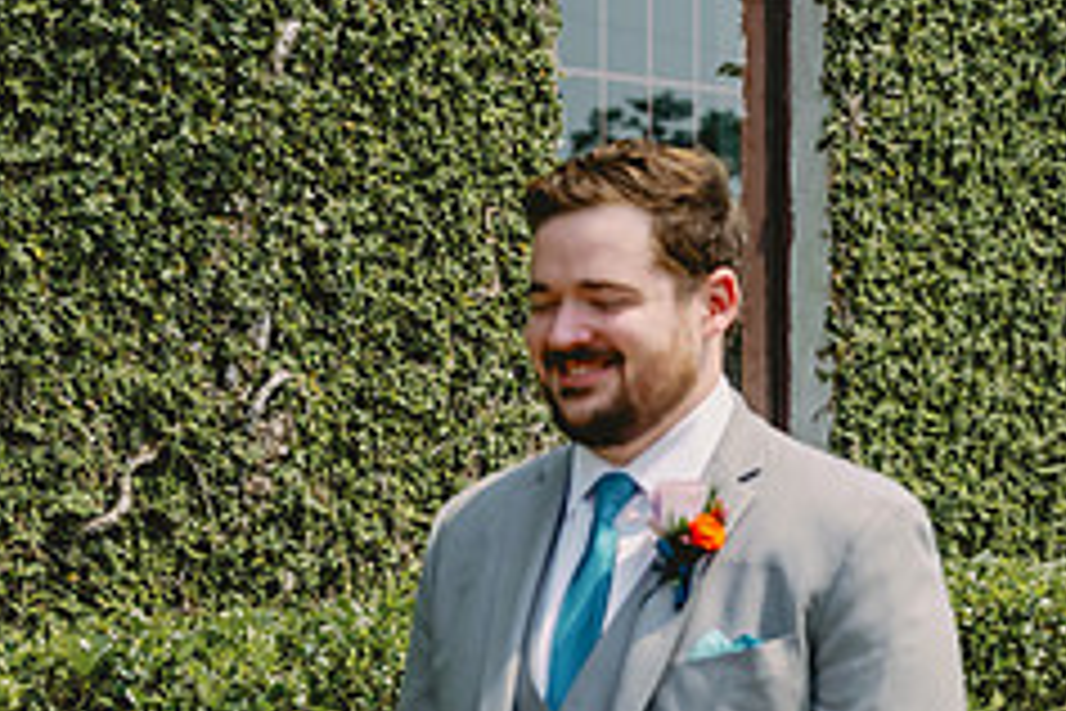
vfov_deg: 9.9
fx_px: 4056
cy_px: 826
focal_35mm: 137
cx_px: 1300
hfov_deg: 14.5
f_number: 4
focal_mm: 56
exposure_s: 1/4000
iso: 400
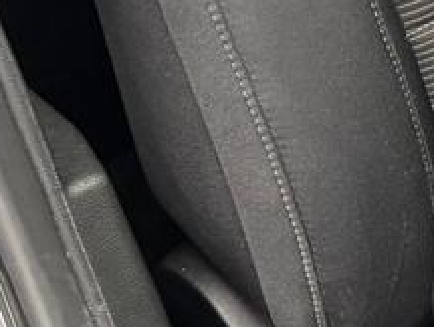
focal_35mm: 140
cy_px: -97
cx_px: 1023
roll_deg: -3.9
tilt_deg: -30.9
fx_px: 1758
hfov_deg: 11.7
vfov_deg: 10.4
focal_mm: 6.76
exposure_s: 1/30
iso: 800
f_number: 1.78
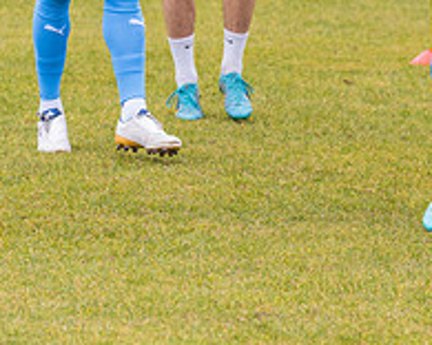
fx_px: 5613
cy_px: -84
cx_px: 477
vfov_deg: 3.5
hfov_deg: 4.4
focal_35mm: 439
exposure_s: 1/2000
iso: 800
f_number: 4
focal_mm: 135
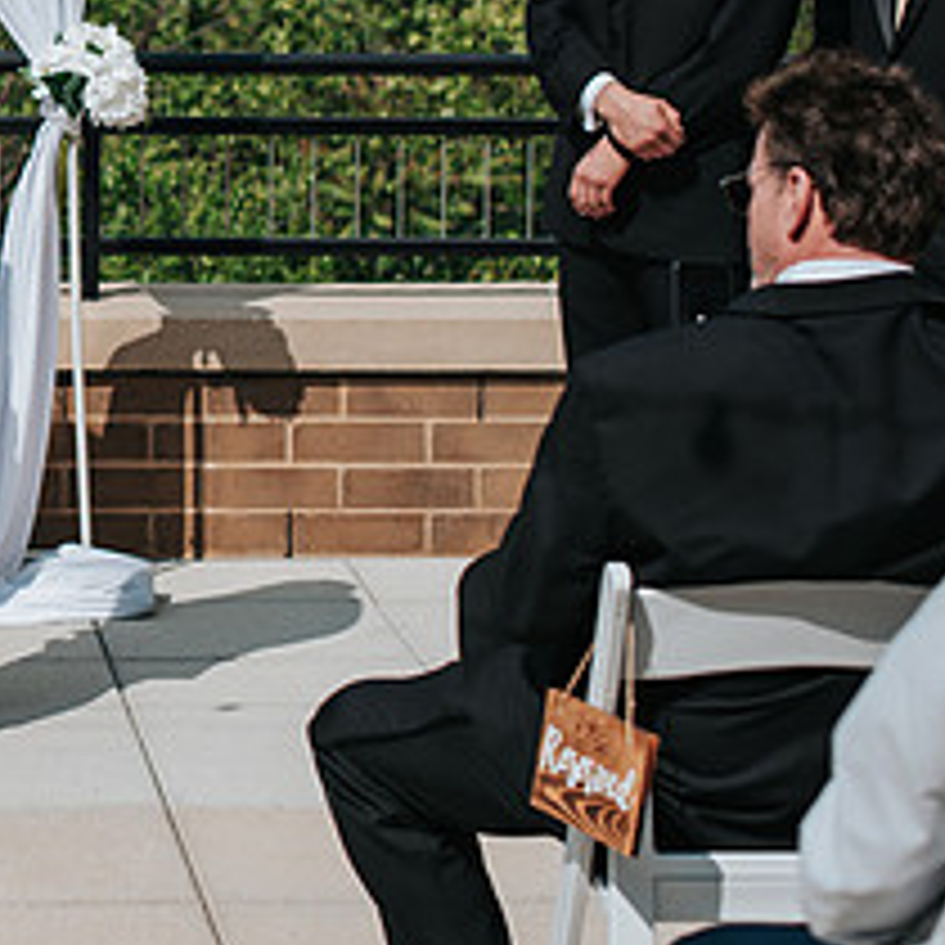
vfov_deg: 14.3
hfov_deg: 13.9
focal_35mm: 121
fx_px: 3737
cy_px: 146
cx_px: -246
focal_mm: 50
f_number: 3.2
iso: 100
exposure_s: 1/2000
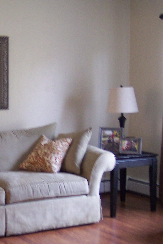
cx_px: 17
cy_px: 150
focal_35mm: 74
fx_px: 503
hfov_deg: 18.1
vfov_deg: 27.3
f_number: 2.8
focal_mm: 8
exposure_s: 1/20
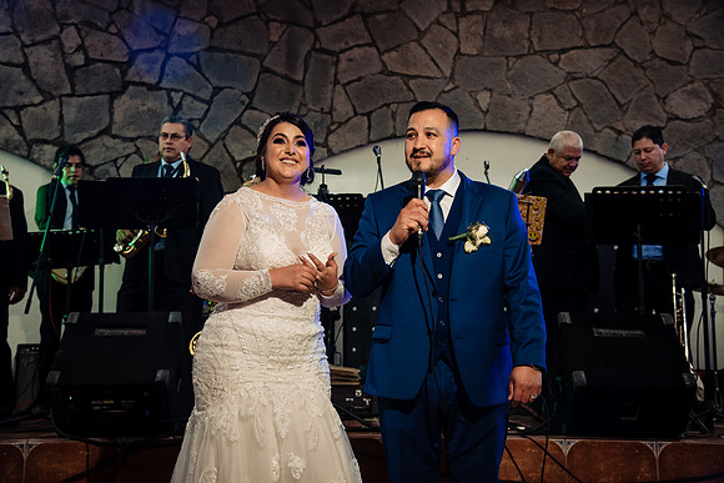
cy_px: 242
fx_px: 1167
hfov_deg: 34.5
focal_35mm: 58
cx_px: 362
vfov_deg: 23.4
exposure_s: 1/125
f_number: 6.3
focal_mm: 58
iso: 2000
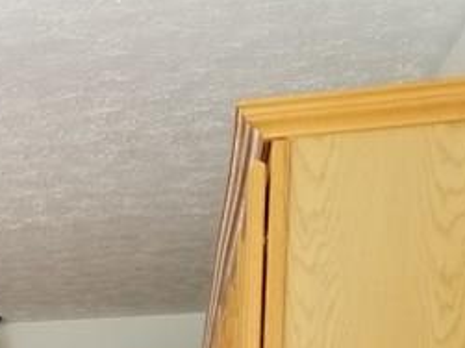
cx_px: -443
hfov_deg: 15.2
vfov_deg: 12.4
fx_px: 1423
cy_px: 690
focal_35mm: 106
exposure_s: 1/60
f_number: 1.7
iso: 100
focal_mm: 4.3
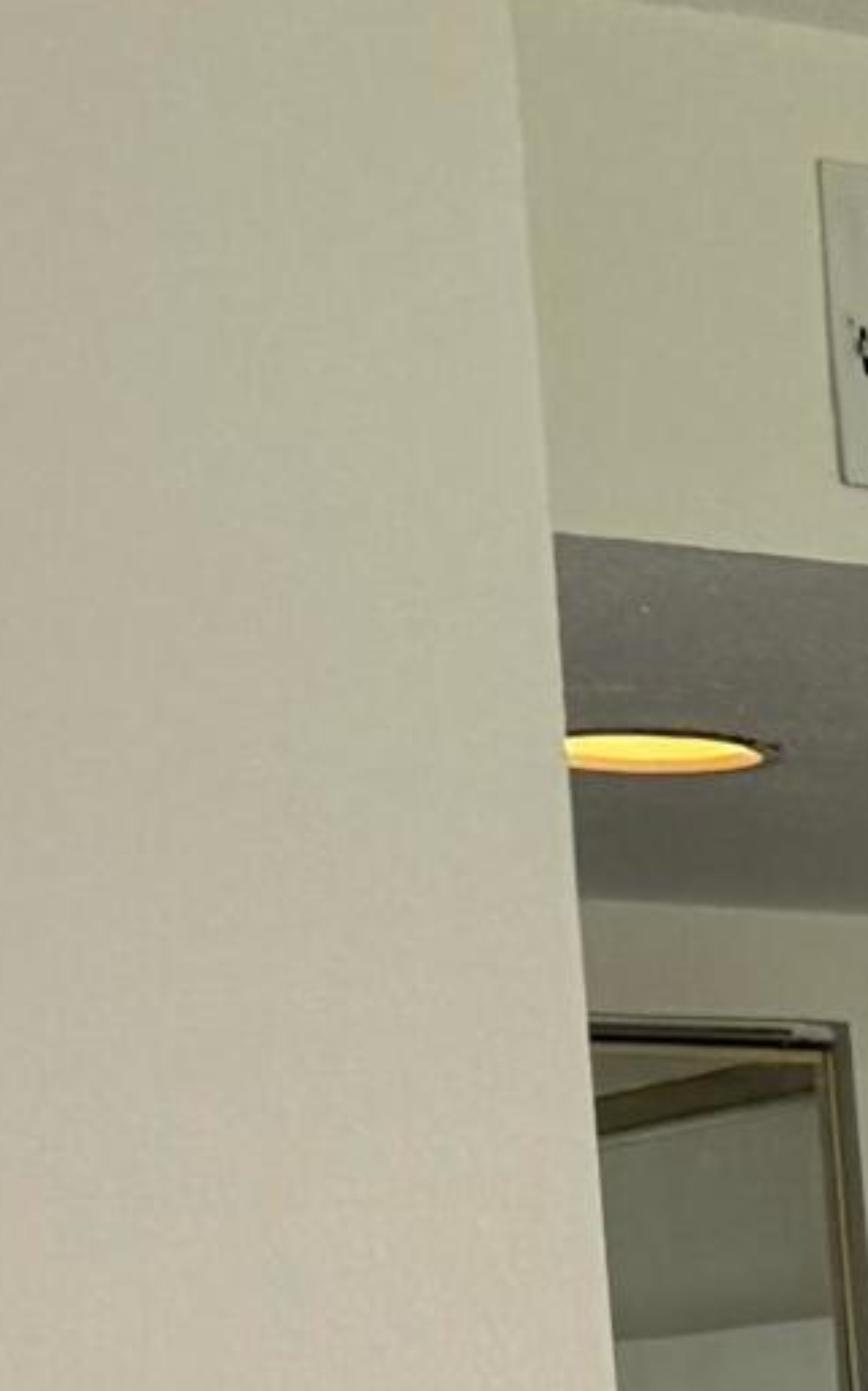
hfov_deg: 7.9
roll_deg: +3.4
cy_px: 1847
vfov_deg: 14.1
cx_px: 2612
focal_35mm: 142
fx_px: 5381
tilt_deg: -3.3
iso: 200
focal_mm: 6.76
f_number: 1.78
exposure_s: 1/121
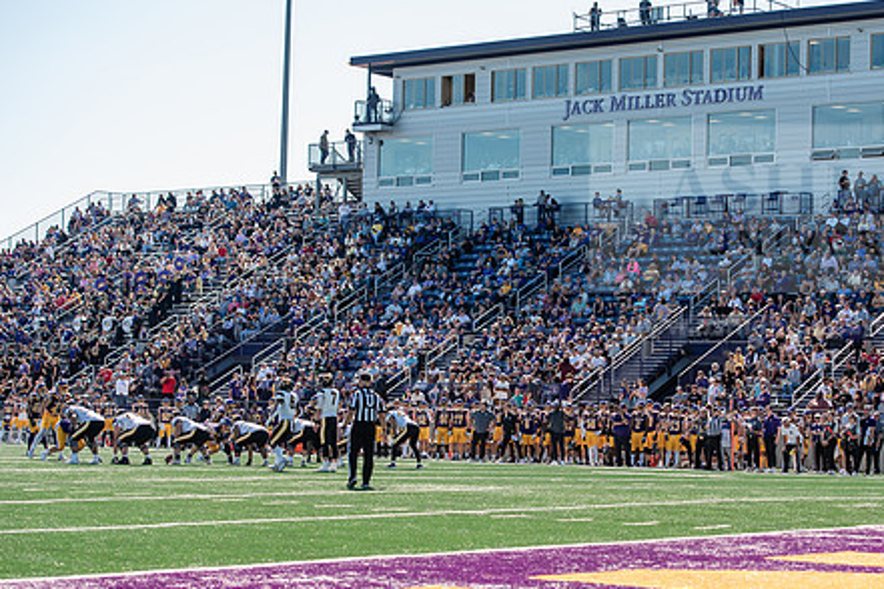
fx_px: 2259
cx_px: 529
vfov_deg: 14.8
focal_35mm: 92
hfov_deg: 22.1
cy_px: 368
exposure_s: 1/640
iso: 125
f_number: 4
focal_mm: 70
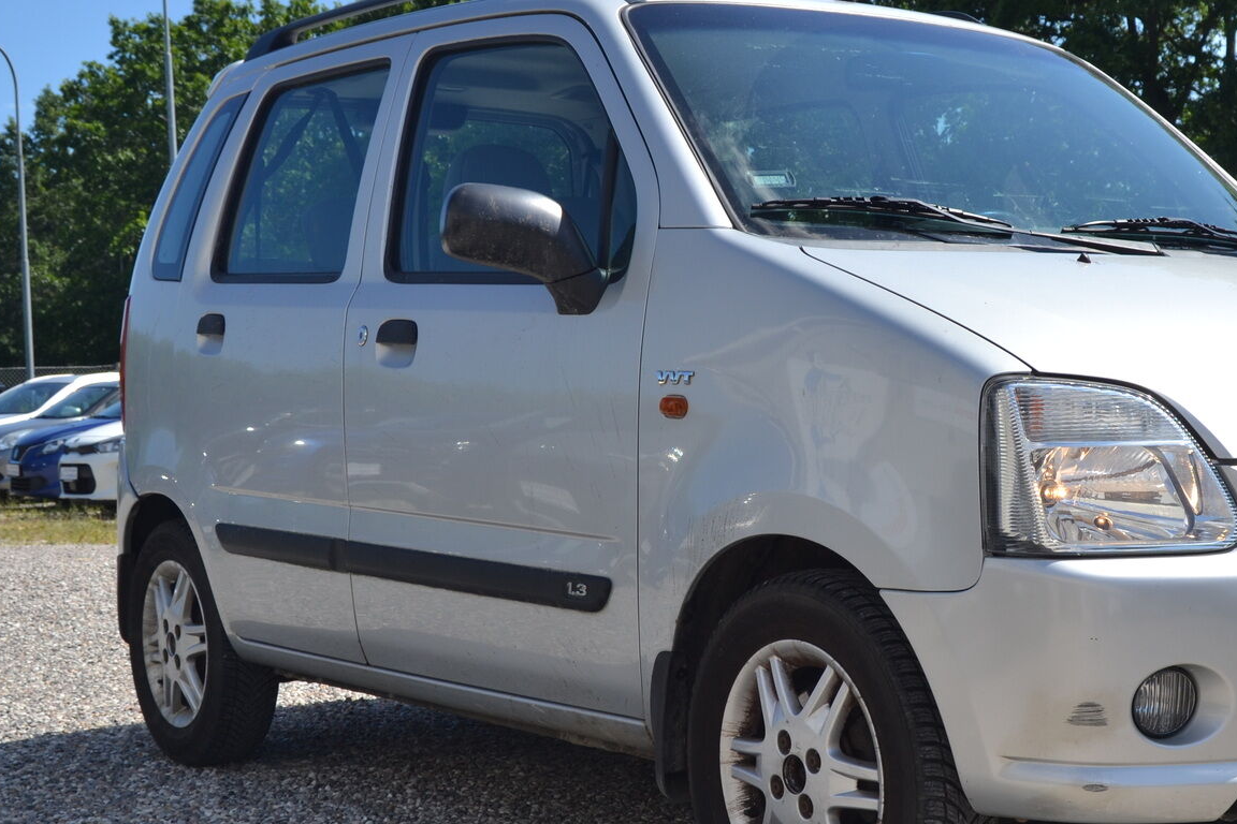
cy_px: 446
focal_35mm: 60
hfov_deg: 33.0
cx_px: 847
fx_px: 2062
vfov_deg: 22.6
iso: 100
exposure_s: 1/320
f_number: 9
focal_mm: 24
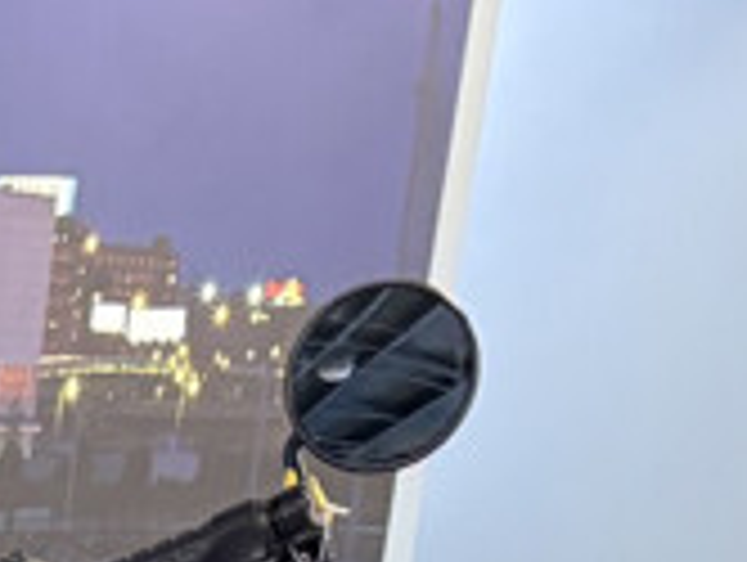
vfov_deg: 7.6
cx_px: -862
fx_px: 3609
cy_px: 1758
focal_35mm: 167
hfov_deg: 10.6
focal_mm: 5.96
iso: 400
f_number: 1.6
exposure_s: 1/60
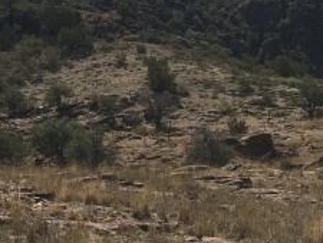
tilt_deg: -3.0
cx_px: 11
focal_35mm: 103
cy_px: 0
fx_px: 962
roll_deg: +0.1
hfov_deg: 18.6
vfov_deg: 14.2
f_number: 2.2
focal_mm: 4.15
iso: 25
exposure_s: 1/3077
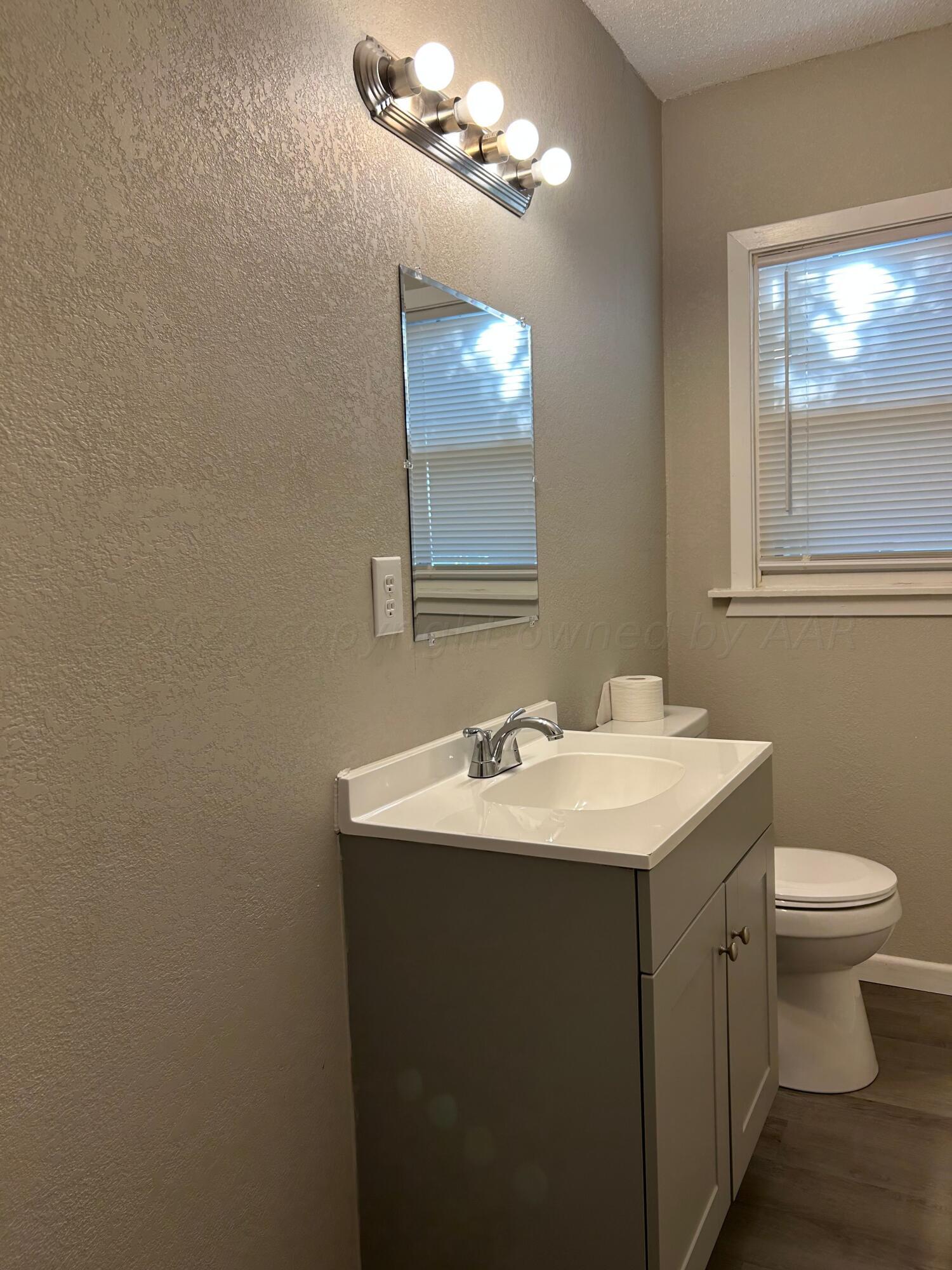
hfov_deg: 53.1
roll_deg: +2.4
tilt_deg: -4.3
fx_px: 953
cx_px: 476
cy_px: 635
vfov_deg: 67.3
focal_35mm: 26
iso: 50
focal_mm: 5.7
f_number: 1.5
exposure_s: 1/120
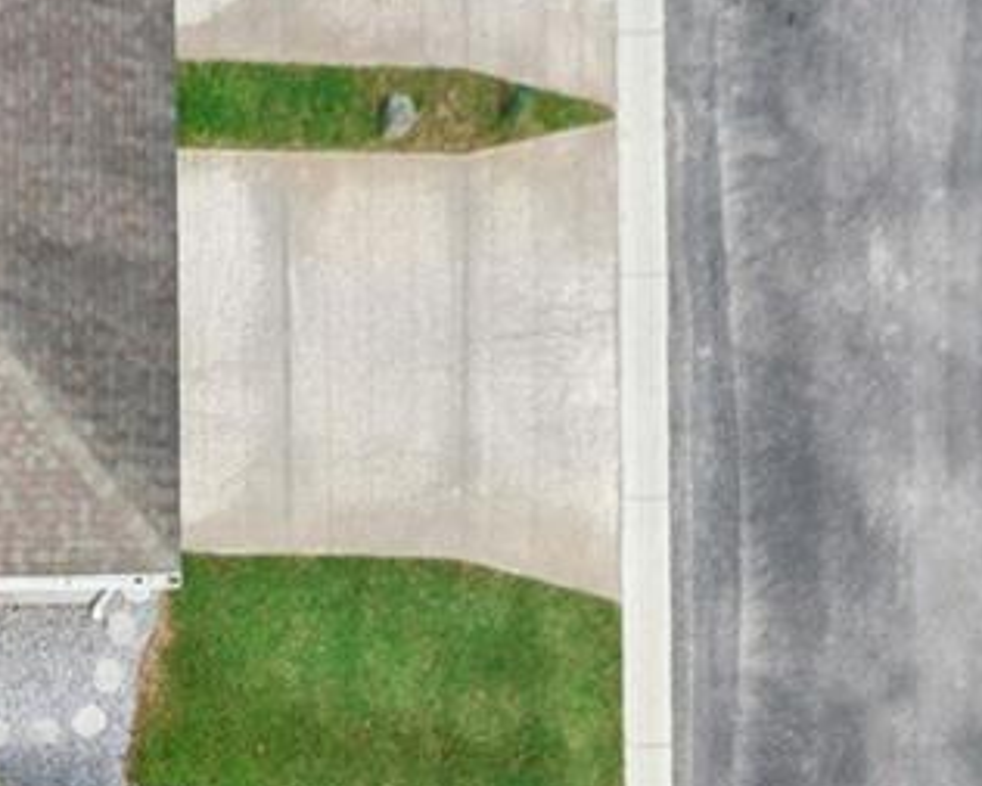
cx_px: -724
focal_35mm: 133
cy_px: 1567
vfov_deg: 10.6
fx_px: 3867
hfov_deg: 13.2
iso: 100
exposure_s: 1/1250
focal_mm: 10.3
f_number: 3.5
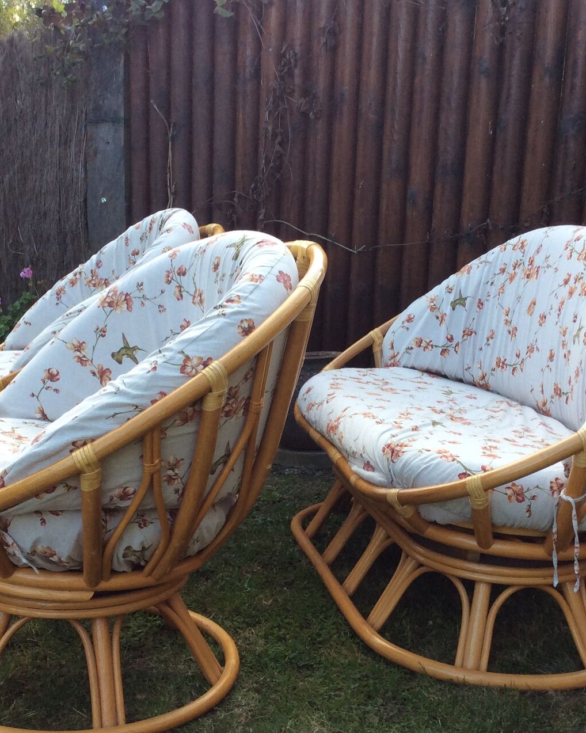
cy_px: 428
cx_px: 280
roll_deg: -0.8
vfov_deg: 37.9
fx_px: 1063
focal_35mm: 49
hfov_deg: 30.8
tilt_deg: -15.4
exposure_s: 1/150
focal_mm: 3.3
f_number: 2.4
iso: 32
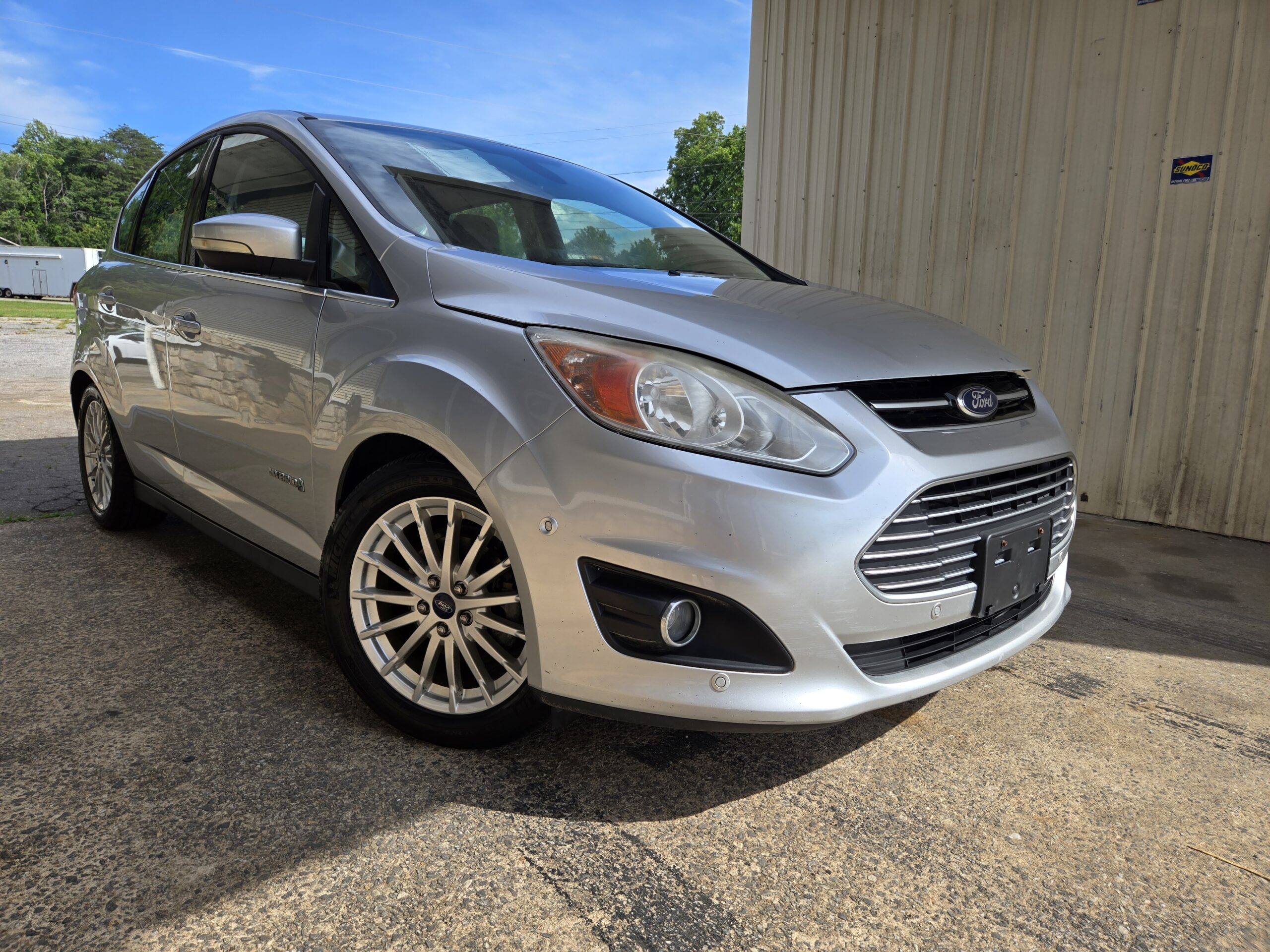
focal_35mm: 23
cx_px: 635
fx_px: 844
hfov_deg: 73.9
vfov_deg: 58.9
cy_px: 476
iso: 25
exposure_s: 1/1290
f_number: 1.8
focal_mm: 5.4
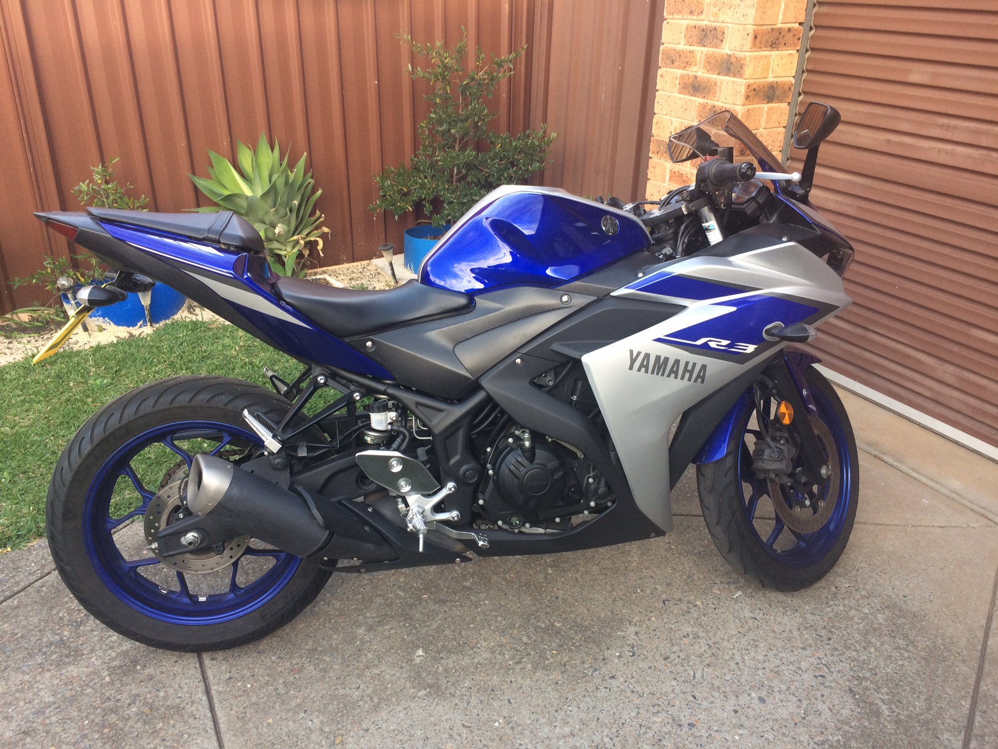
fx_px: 836
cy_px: 374
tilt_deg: -28.5
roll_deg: -1.7
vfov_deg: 48.2
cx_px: 499
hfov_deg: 61.7
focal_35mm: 29
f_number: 2.2
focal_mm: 4.15
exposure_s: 1/100
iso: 50
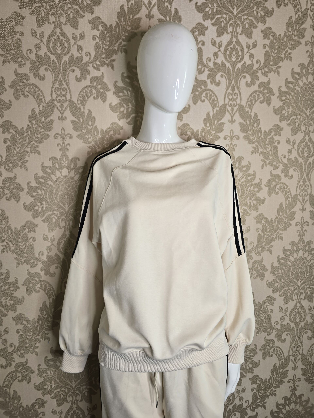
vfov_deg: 73.9
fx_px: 278
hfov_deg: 58.9
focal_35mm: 23
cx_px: 157
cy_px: 209
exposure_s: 1/50
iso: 16
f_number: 1.7
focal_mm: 6.3
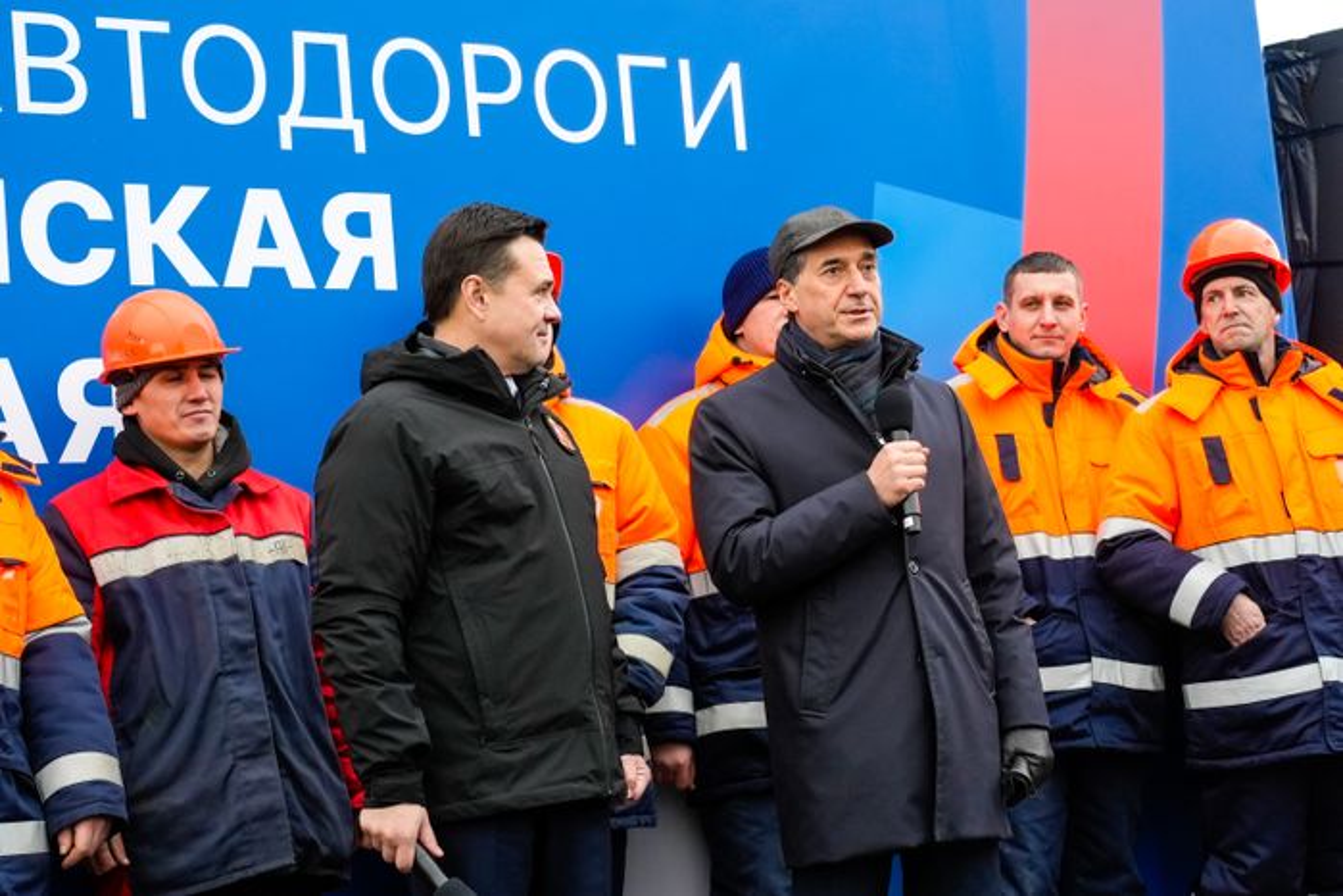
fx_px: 2574
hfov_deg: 29.2
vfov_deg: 19.7
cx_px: 672
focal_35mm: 69
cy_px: 448
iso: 1600
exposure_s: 1/800
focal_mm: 46
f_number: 3.5
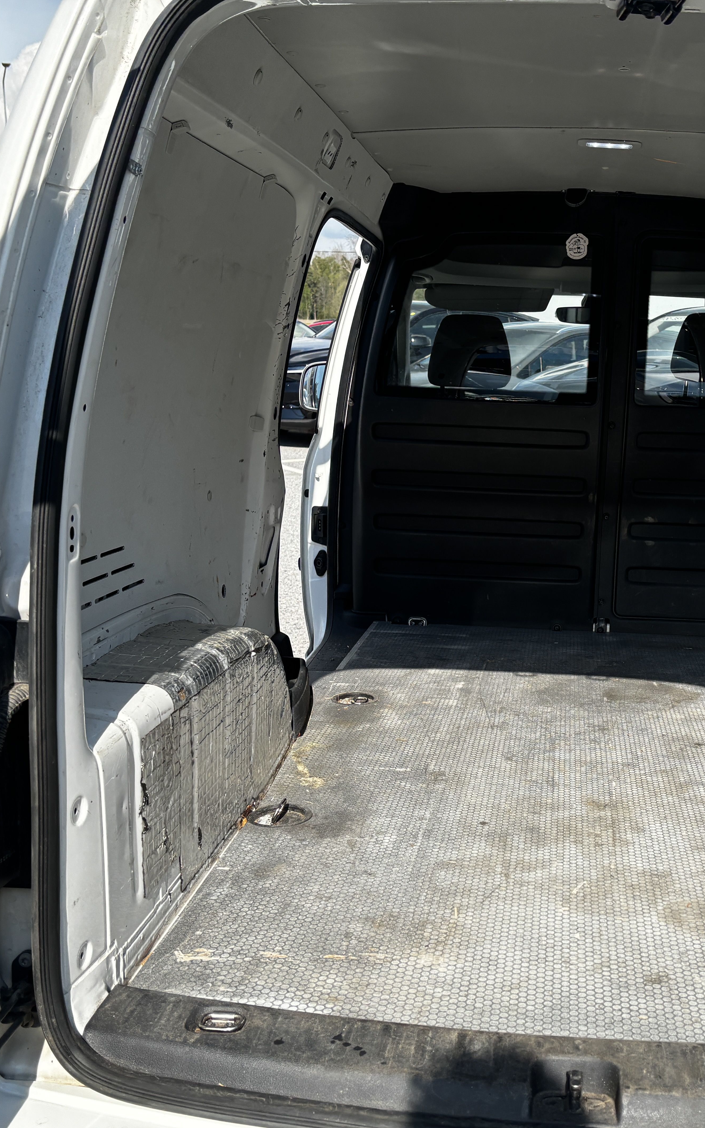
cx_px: 531
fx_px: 1138
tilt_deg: -12.7
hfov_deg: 33.7
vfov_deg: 52.8
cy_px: 566
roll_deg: -1.7
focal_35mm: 37
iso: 50
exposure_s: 1/2062
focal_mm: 5.96
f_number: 1.6
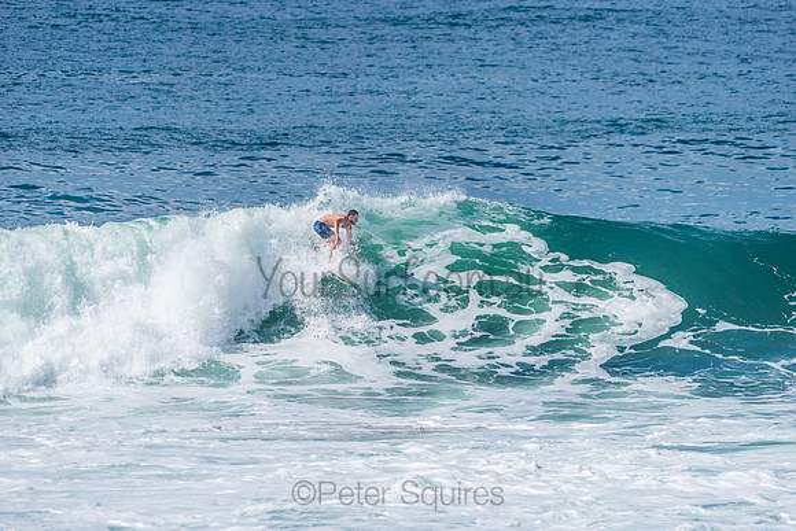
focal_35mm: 500
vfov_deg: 2.8
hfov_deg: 4.1
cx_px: 398
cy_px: 266
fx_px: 11058
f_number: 5.6
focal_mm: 500
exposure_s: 1/2000
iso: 140
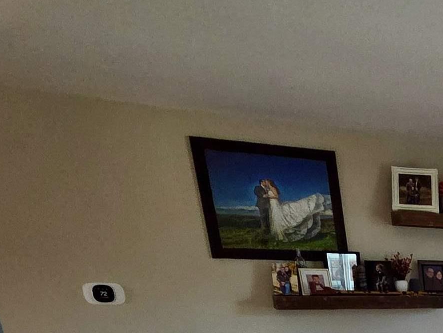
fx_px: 576
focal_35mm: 45
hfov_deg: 29.0
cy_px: 502
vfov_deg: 24.7
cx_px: 643
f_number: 2.2
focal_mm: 2.2
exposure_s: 1/60
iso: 320
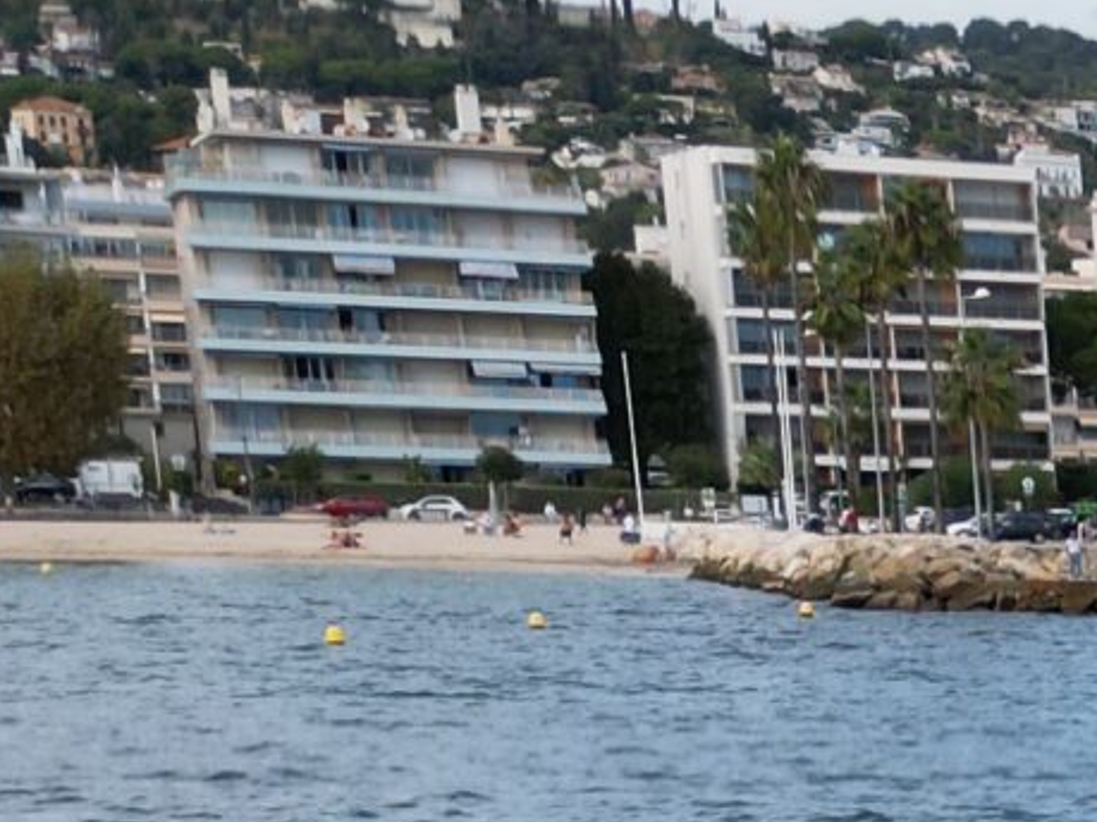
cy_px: 1677
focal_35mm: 134
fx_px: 4245
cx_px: 2345
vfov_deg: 10.2
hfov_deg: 12.5
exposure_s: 1/2500
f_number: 1.7
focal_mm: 6.72
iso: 200
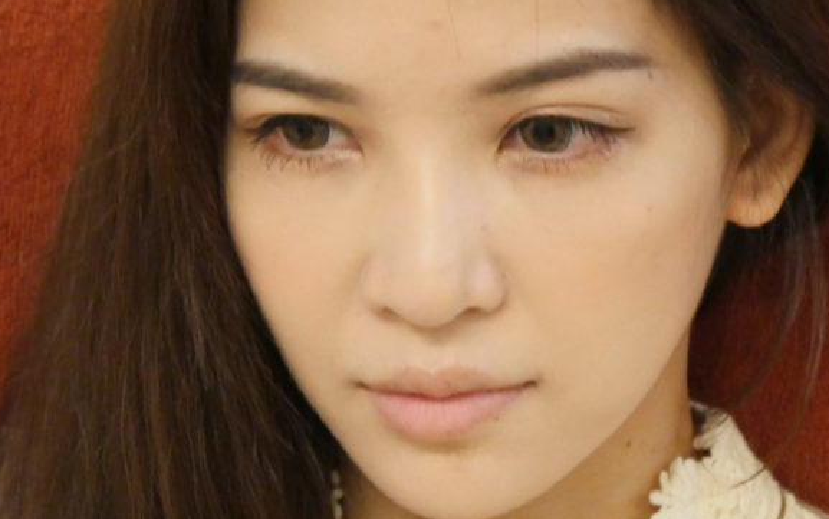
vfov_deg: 7.6
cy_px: 180
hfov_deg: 12.1
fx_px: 3910
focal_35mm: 173
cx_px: 437
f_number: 4.9
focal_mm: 46
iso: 3200
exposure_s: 1/40
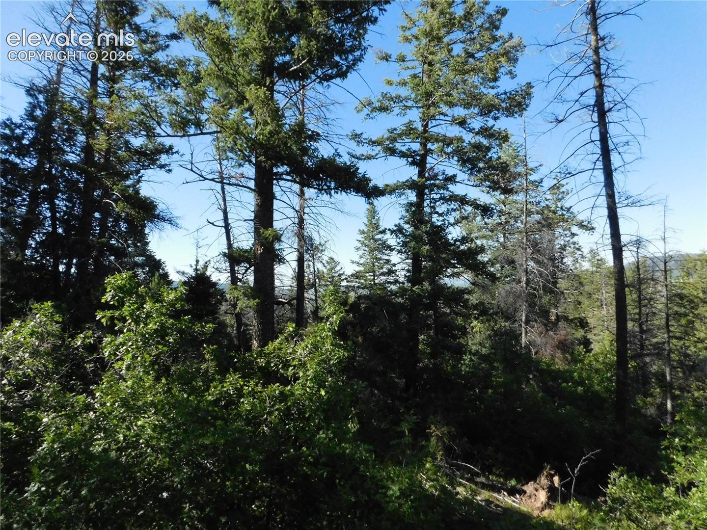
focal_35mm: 23
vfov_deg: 58.9
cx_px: 354
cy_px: 265
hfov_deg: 73.9
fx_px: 470
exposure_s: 1/1250
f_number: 6
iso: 800
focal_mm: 4
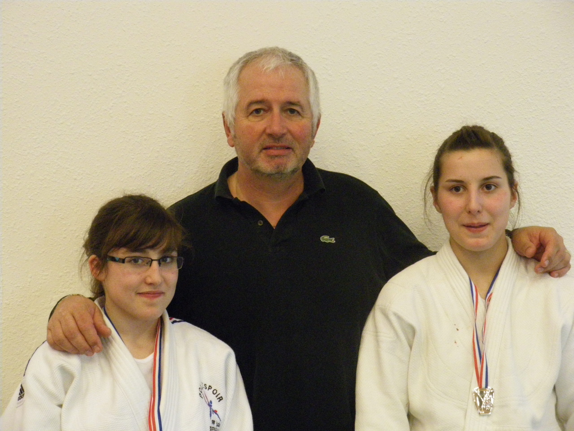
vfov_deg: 15.1
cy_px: 216
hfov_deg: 20.0
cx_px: 287
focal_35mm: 98
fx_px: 1625
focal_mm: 17.4
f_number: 5
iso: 1250
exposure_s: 1/60
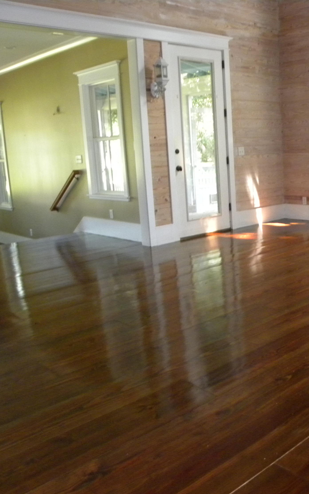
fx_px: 499
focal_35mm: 37
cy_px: 248
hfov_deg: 33.0
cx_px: 265
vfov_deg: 52.7
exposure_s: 1/30
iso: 400
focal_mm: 4.6
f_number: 2.8
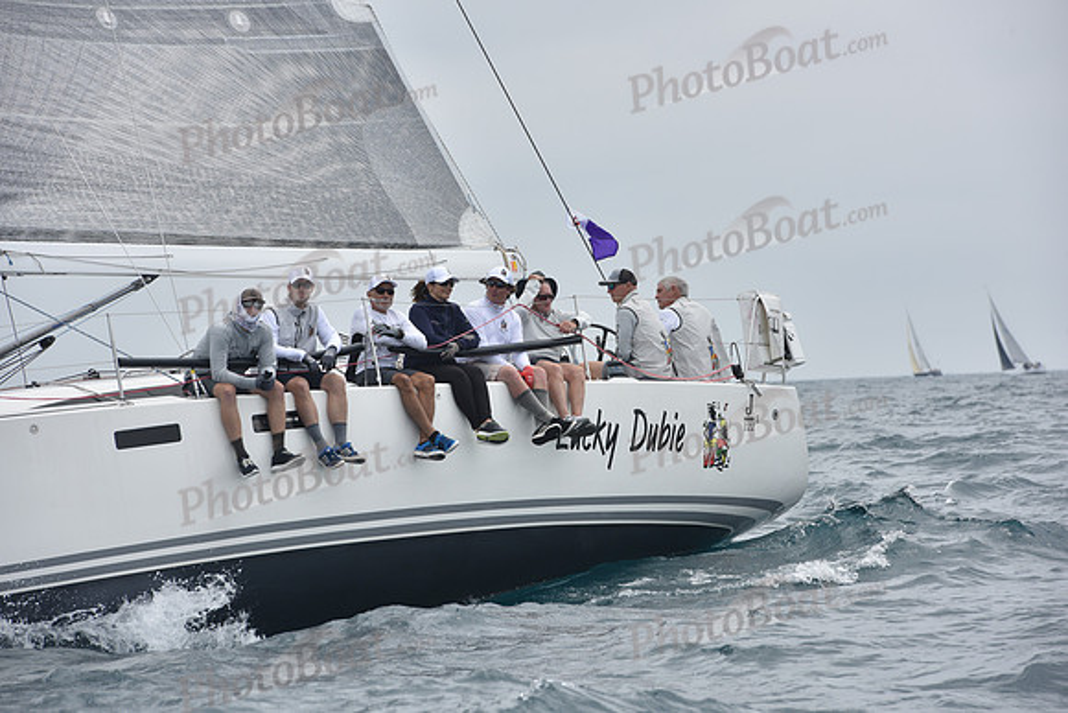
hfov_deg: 10.3
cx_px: 534
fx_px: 5934
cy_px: 356
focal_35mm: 200
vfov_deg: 6.9
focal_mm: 200
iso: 250
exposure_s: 1/800
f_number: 10
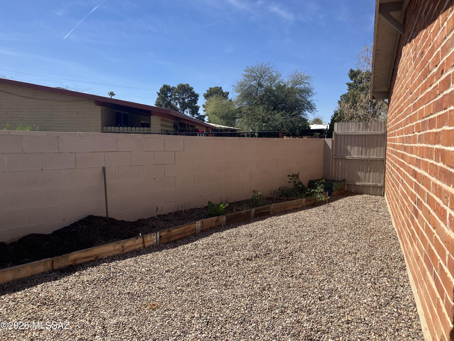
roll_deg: -0.9
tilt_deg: -4.9
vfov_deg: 49.7
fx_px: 367
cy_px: 170
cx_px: 227
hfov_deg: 63.4
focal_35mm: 28
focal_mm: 3.99
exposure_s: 1/2024
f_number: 1.8
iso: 32
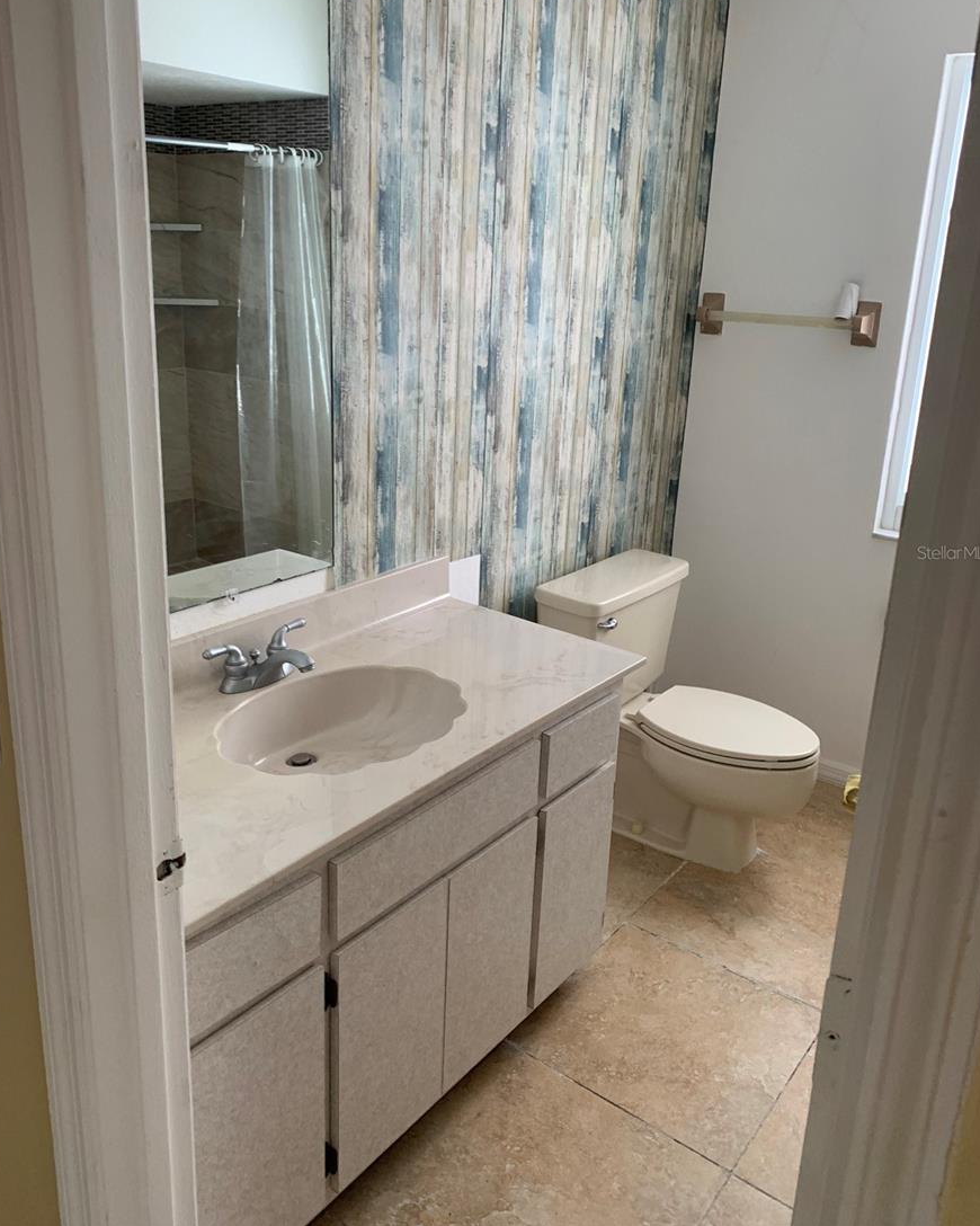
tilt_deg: -12.3
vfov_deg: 62.1
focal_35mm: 28
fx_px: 1015
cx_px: 490
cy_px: 552
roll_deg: -2.2
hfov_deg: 51.5
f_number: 1.8
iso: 100
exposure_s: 1/62
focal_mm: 4.25
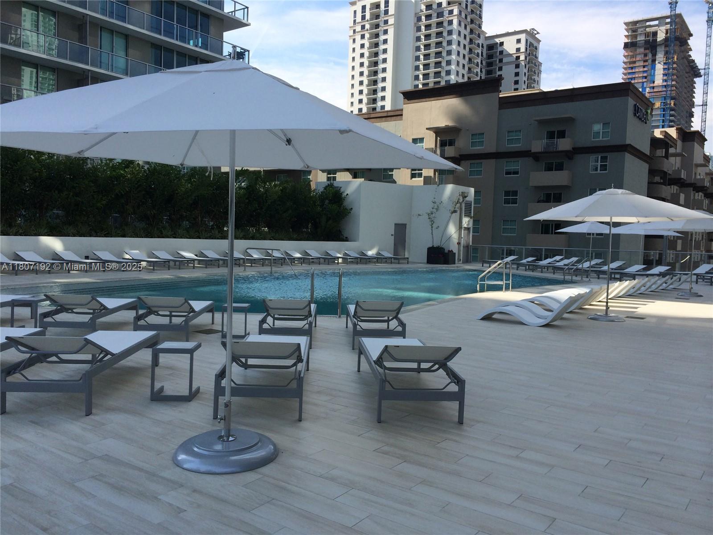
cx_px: 356
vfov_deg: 46.8
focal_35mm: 30
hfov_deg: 60.0
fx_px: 618
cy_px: 268
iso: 32
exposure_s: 1/1786
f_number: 2.2
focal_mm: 4.12
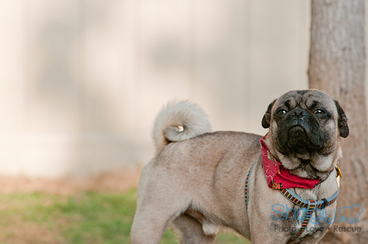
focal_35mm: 306
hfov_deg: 6.7
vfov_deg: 4.5
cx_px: 187
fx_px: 3122
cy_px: 121
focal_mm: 200
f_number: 5
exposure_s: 1/640
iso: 250
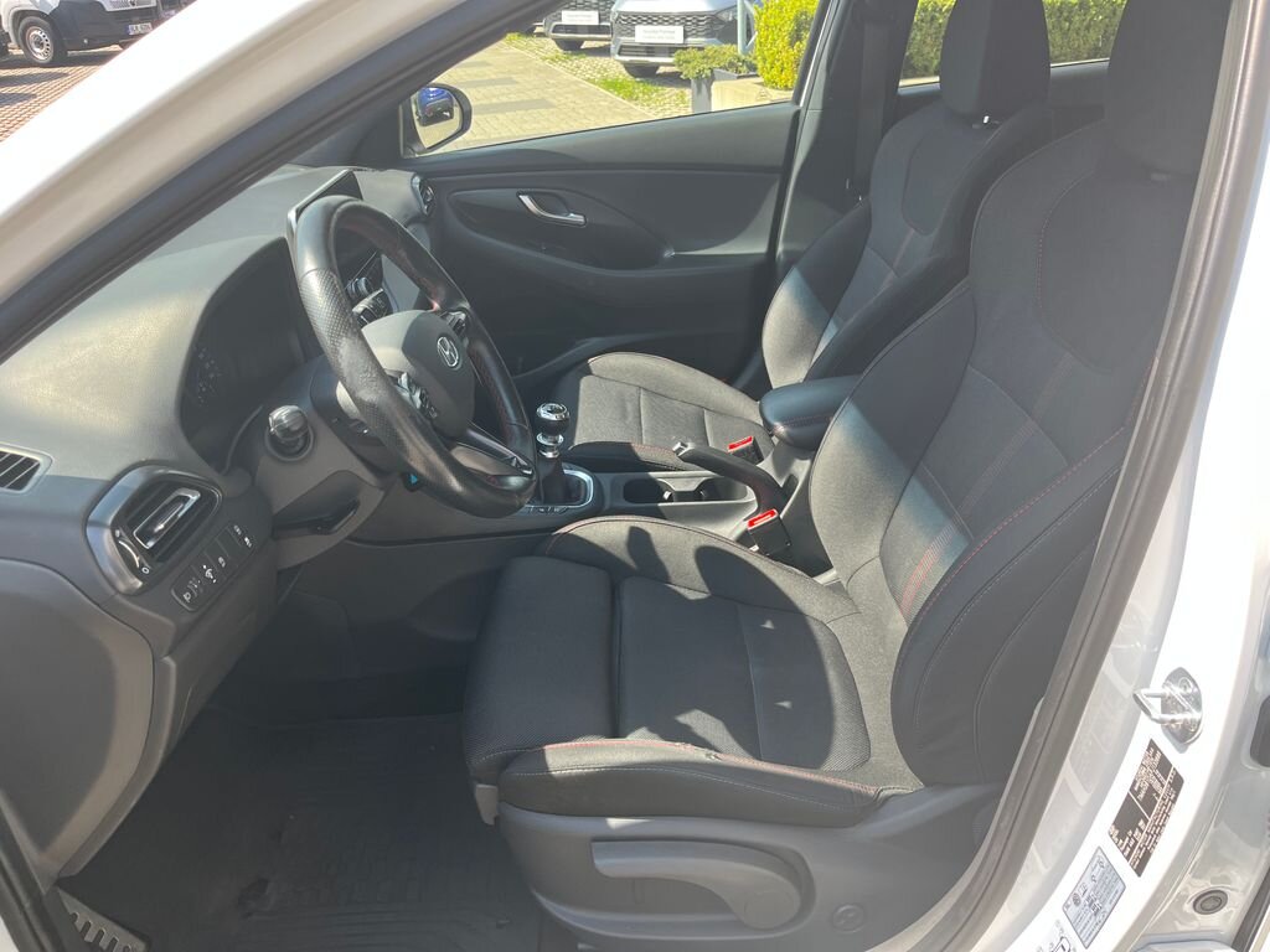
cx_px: 635
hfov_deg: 67.3
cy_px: 476
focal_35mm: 26
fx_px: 954
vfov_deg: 53.1
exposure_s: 1/450
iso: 50
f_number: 1.6
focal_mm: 5.1
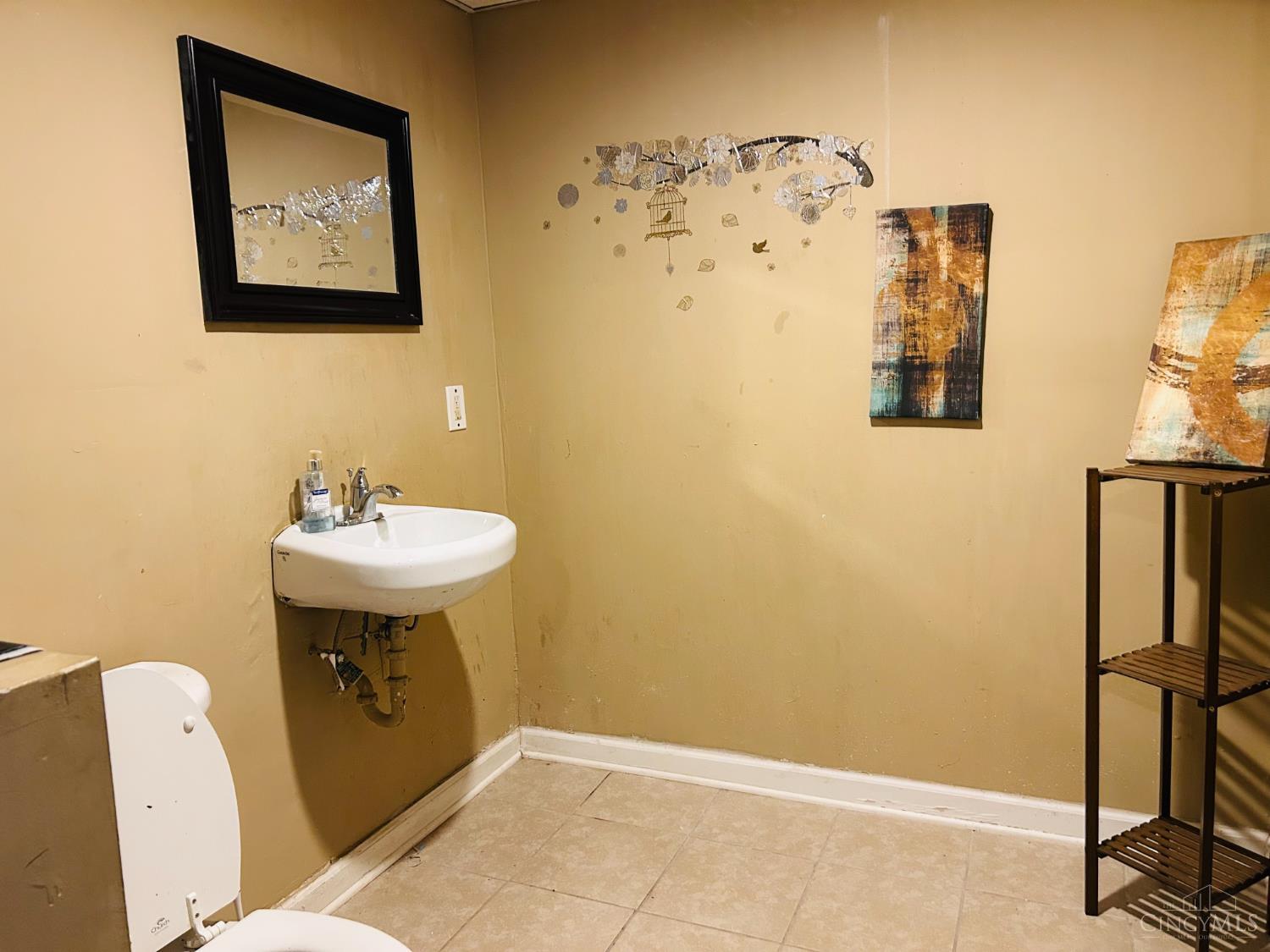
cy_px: 476
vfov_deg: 53.1
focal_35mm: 26
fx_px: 954
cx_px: 635
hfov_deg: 67.3
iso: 320
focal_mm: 5.7
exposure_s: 1/60
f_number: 1.5
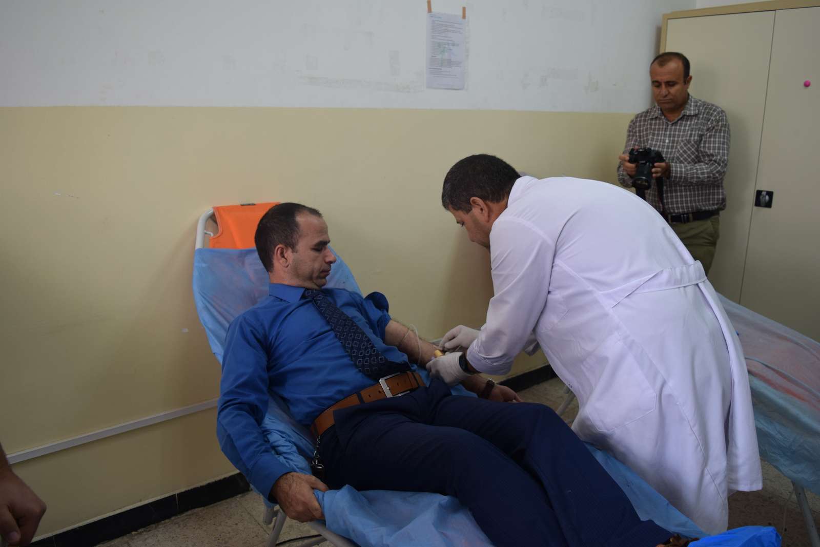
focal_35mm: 27
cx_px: 410
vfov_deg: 47.9
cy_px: 274
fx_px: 615
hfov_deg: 67.4
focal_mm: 18
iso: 500
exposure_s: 1/60
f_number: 4
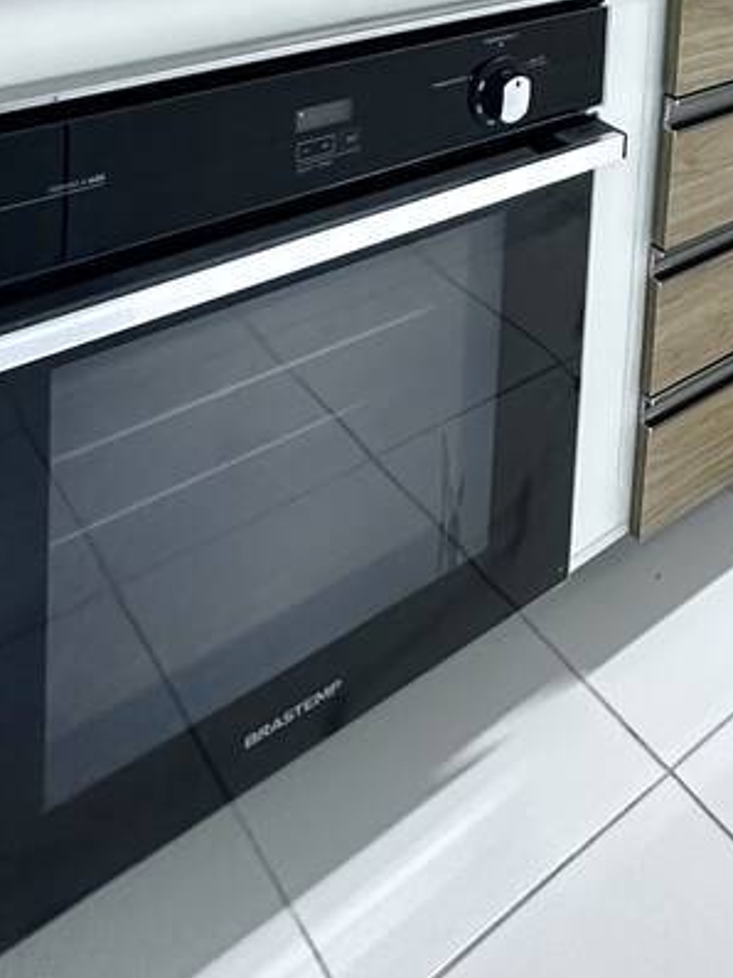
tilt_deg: -5.4
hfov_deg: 36.3
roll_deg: -0.6
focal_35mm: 38
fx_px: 1074
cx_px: 598
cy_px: -231
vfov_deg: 36.3
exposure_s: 1/60
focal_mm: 2.22
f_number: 2.2
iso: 500
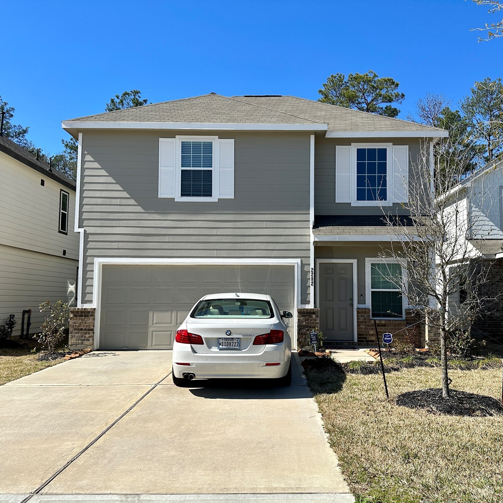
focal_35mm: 29
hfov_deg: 55.6
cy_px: 257
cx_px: 268
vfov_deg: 55.6
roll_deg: -0.1
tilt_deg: +3.6
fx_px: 477
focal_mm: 6.86
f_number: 1.78
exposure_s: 1/5525
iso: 80
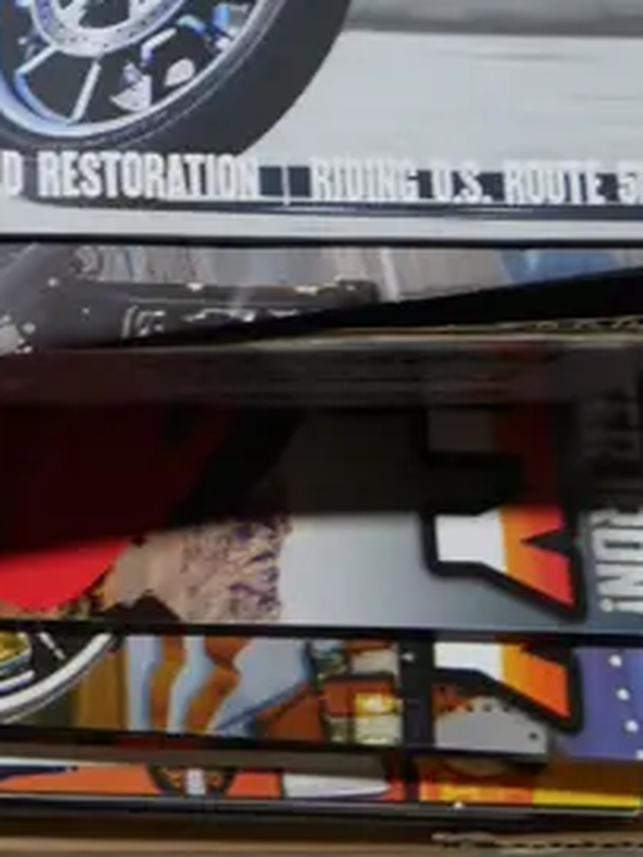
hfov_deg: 12.9
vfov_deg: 16.7
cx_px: -22
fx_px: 2799
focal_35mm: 113
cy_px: -183
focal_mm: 15
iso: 200
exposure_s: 1/100
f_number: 3.6
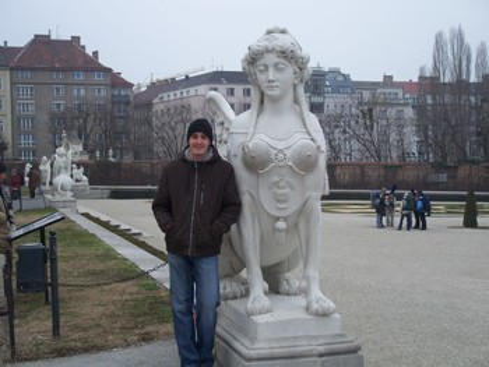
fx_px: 990
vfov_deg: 21.0
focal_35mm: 70
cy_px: 184
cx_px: 244
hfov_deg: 27.8
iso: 64
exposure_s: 1/160
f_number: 3.2
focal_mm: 14.7
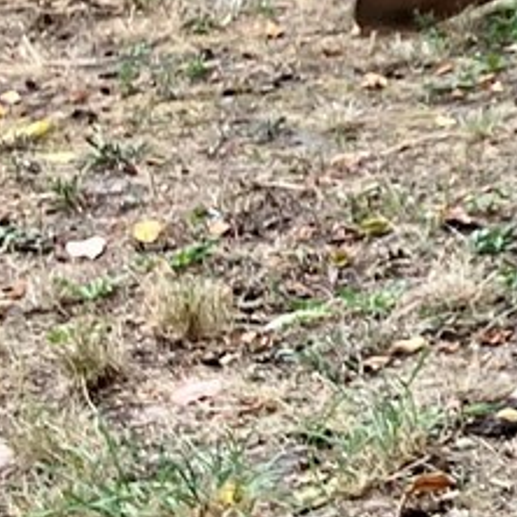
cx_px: 1723
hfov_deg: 8.0
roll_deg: +0.7
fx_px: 3008
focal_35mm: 178
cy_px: -338
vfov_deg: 9.5
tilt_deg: -7.8
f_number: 1.8
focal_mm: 3.99
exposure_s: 1/172
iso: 25
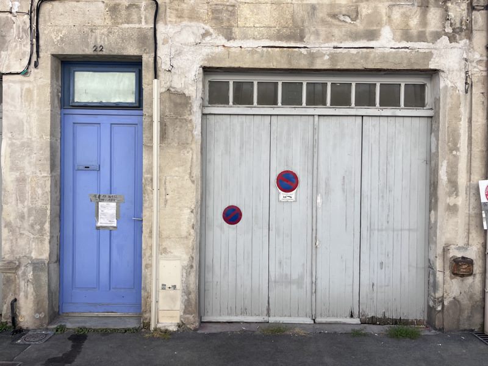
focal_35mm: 26
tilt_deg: -0.3
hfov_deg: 67.3
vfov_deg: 53.1
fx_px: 367
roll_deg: -0.5
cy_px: 183
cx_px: 244
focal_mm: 5.1
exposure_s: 1/1923
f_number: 1.6
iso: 50
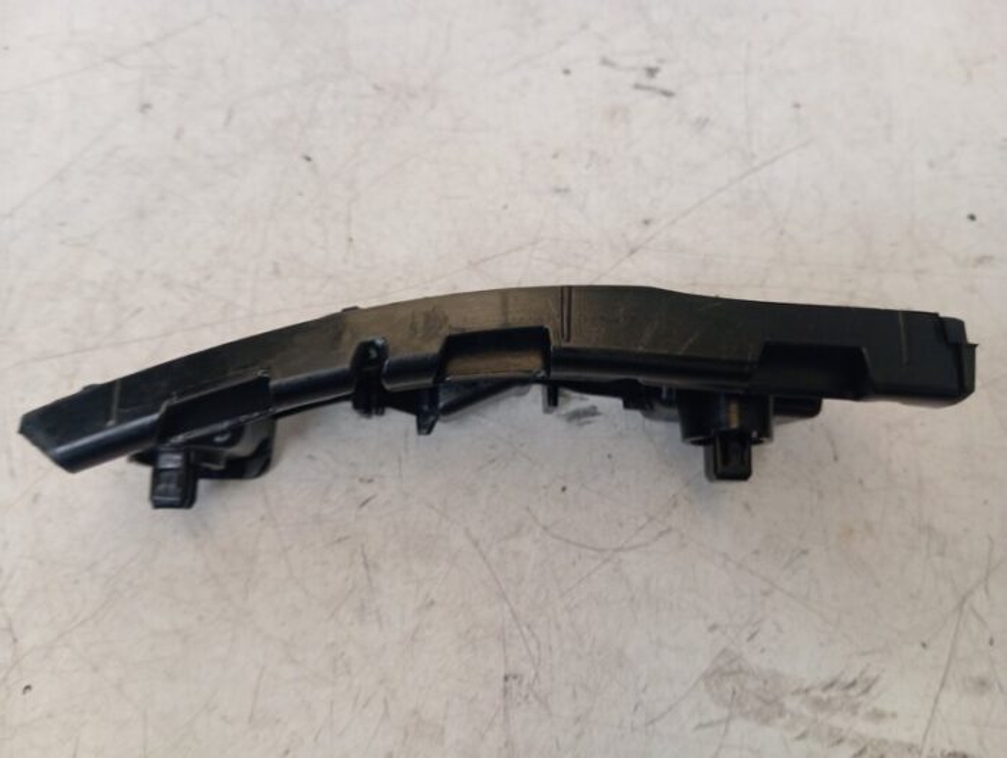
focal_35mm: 28
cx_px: 504
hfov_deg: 63.4
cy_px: 379
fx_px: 816
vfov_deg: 49.9
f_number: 1.8
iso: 706
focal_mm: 4.22
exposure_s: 1/33.3
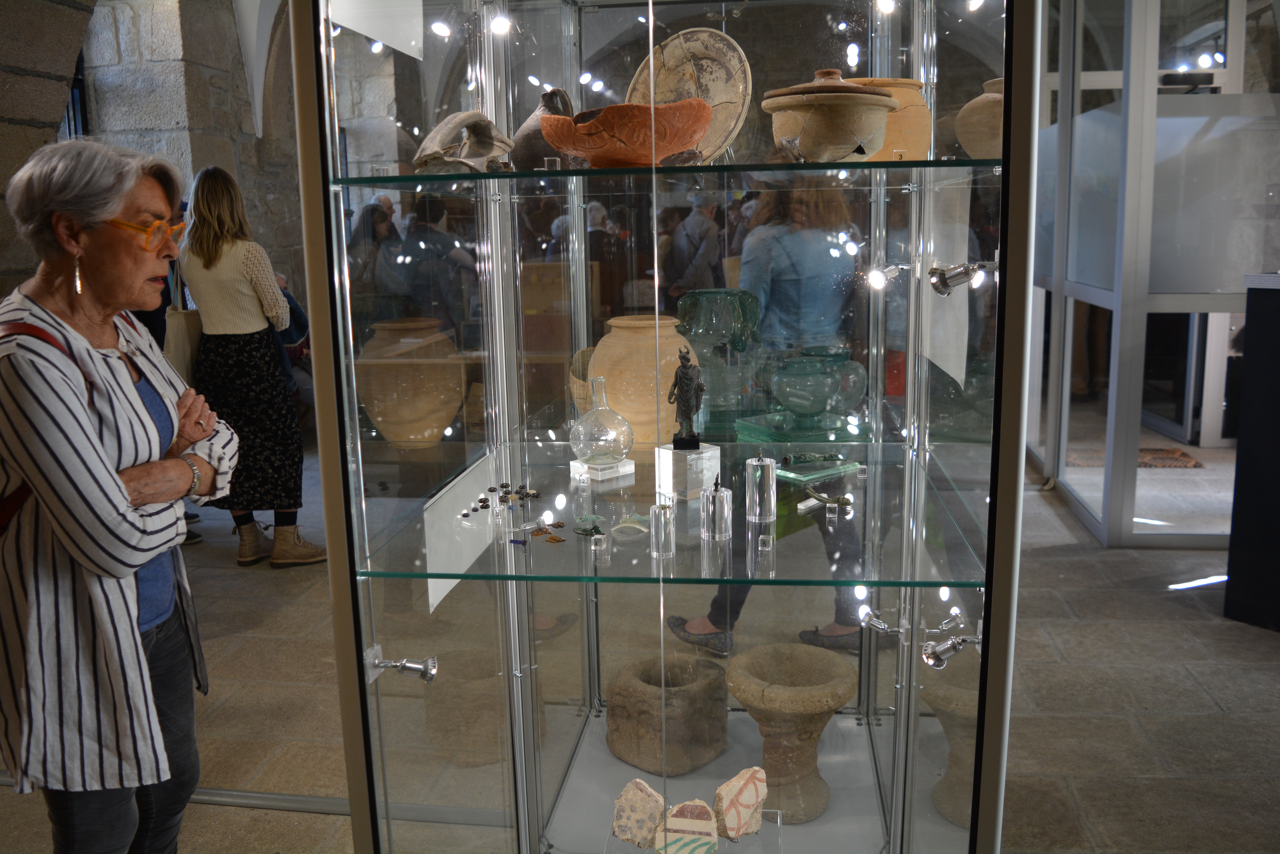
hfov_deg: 61.9
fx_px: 1067
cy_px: 427
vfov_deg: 43.6
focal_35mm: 30
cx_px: 640
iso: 400
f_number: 4
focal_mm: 20
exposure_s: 1/60
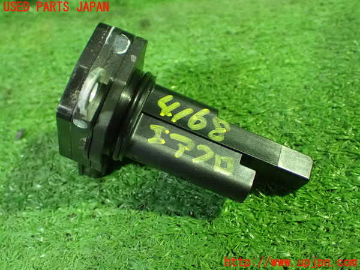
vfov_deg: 32.9
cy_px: 135
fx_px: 458
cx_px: 180
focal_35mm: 44
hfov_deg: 42.9
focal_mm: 7.84
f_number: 2.9
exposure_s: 1/40
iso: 1600
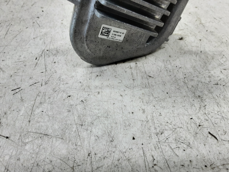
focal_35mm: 27
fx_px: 179
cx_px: 114
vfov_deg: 51.4
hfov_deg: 65.3
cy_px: 86
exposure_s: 1/50
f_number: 1.9
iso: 80
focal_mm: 2.91
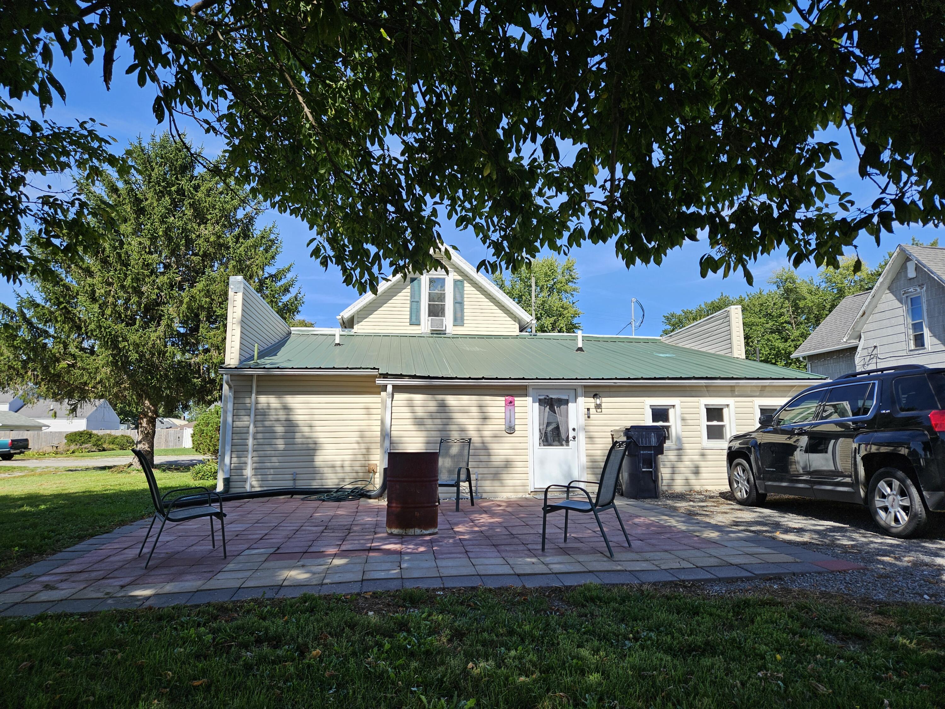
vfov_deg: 58.9
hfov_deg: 73.9
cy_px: 354
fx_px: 628
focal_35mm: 23
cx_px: 472
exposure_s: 1/1286
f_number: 1.8
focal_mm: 5.4
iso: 25
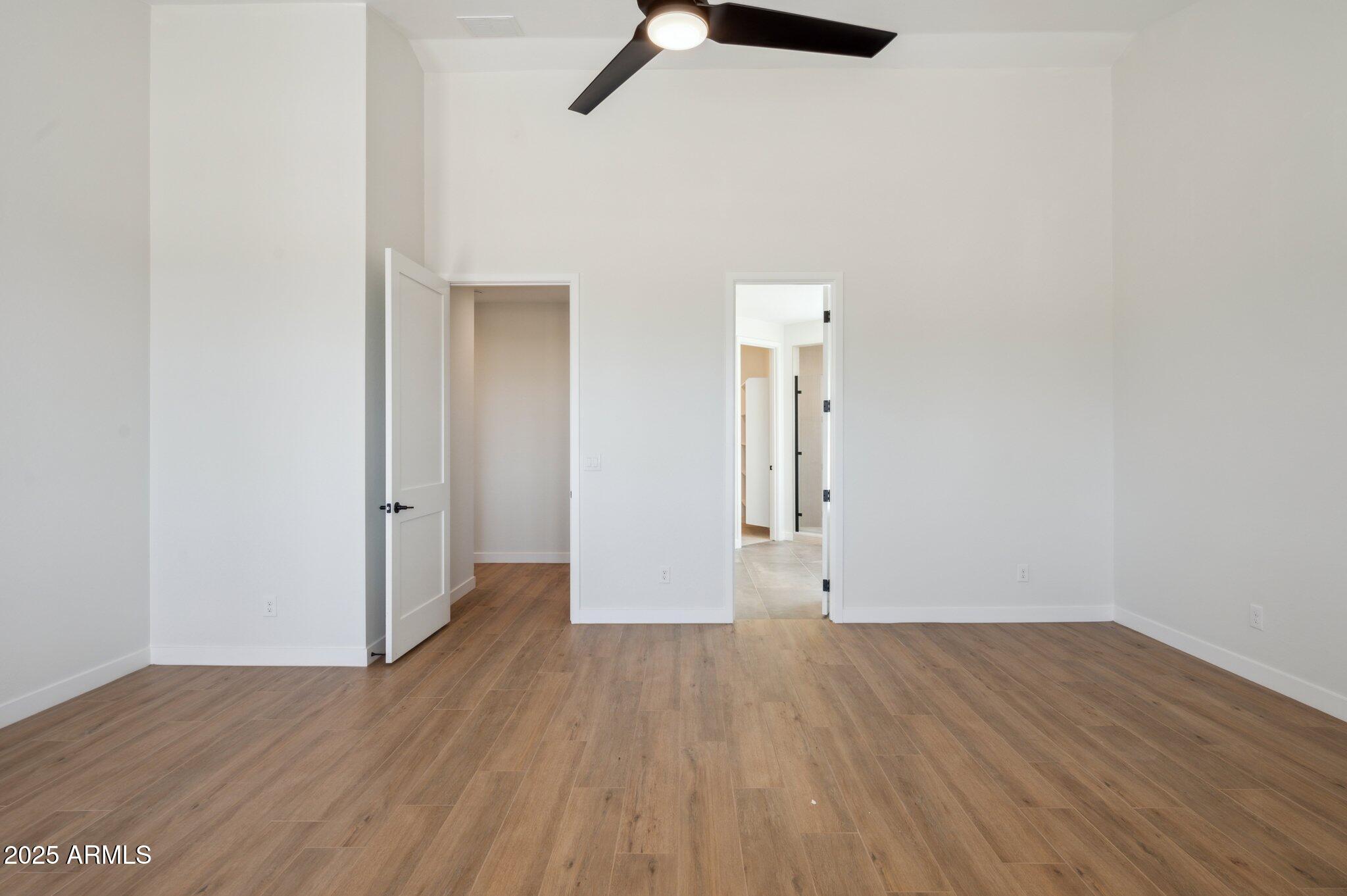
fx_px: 673
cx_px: 674
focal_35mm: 18
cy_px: 448
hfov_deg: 90.0
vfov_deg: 67.3
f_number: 8
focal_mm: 18
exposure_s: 1/50
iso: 320
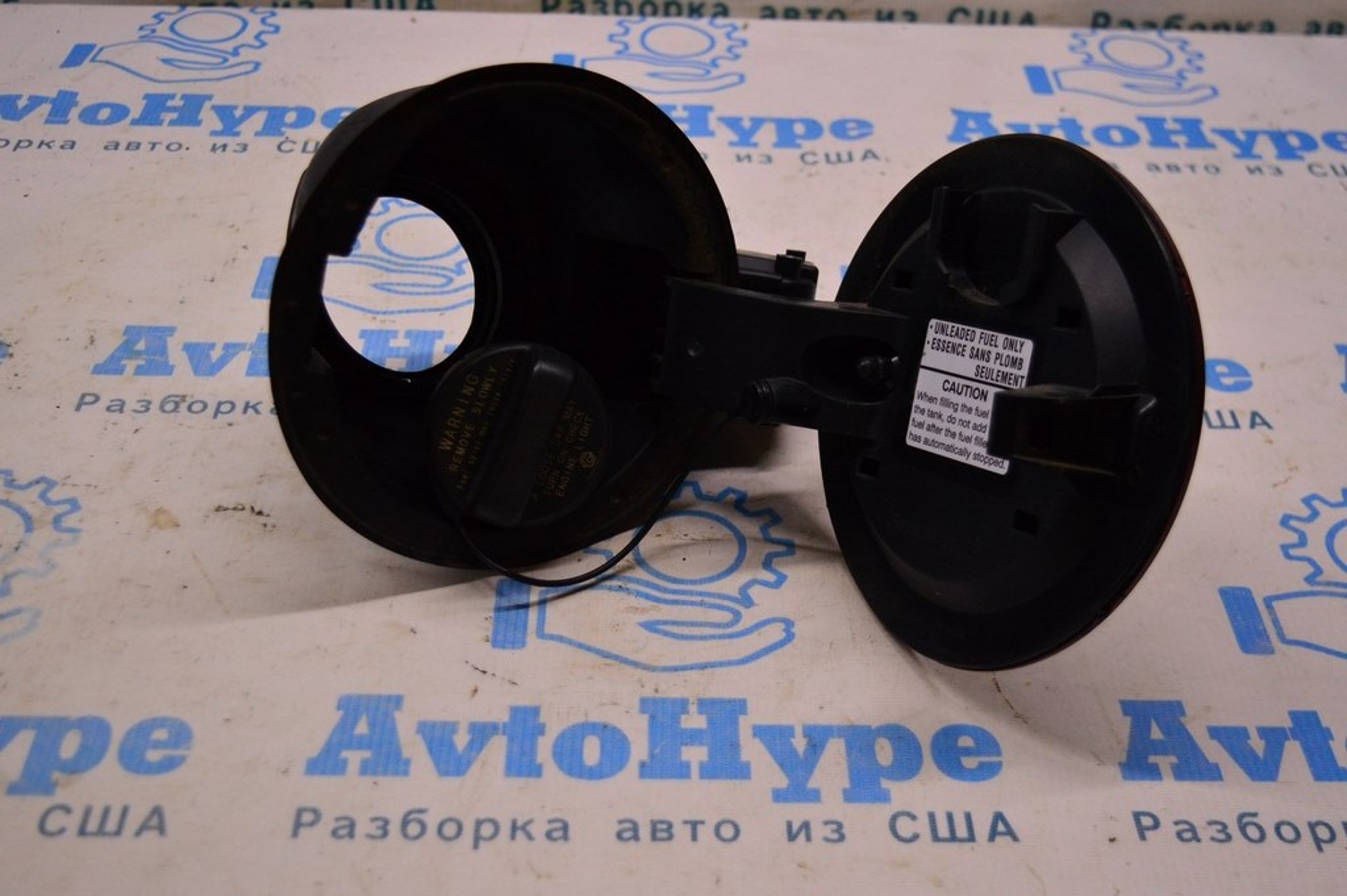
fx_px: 1795
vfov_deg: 28.0
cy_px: 448
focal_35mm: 48
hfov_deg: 41.1
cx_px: 674
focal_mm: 32
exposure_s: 1/400
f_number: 4.5
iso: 1600
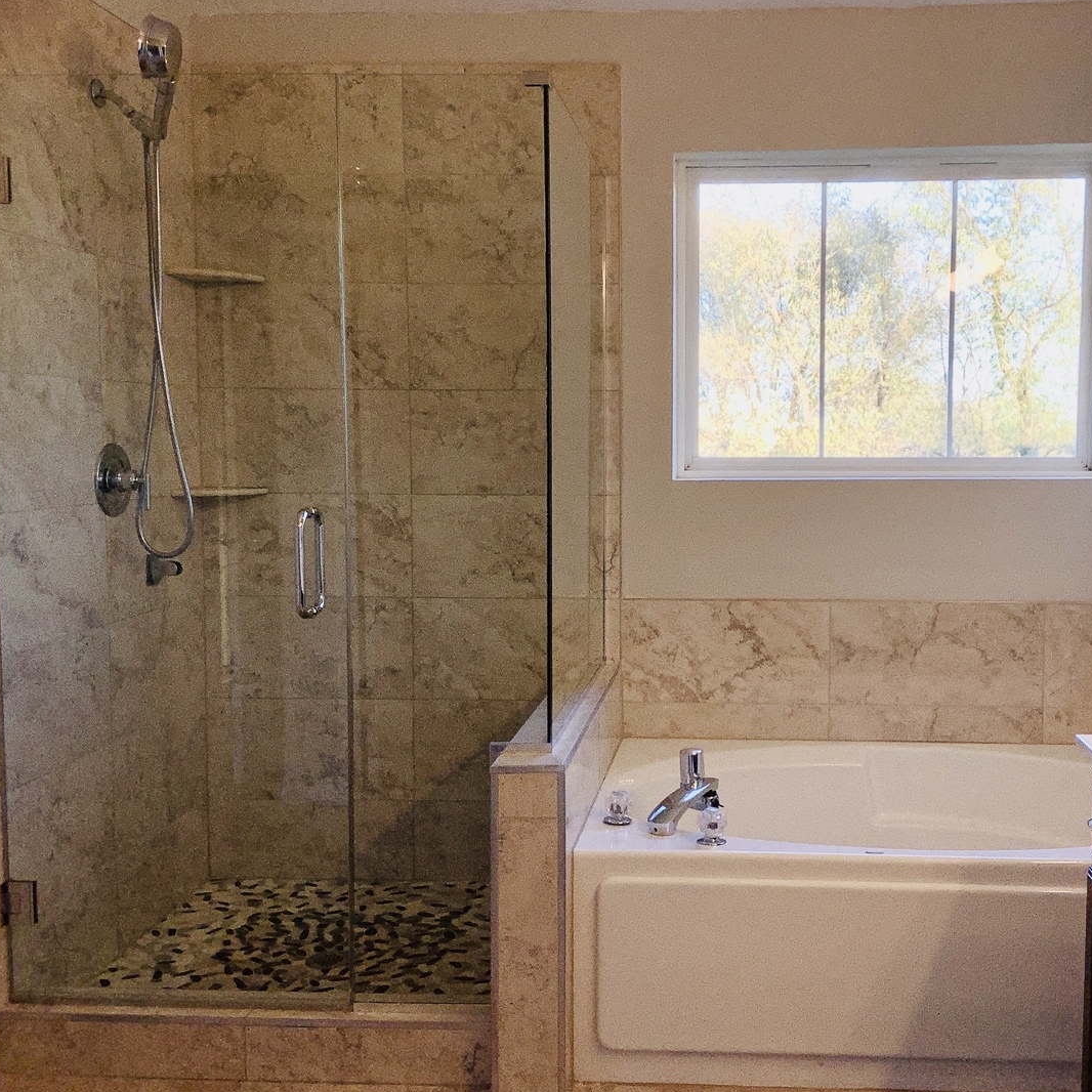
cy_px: 541
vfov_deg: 44.9
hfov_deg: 44.6
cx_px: 679
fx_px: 1321
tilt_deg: -4.5
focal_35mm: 37
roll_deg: -0.6
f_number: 2.4
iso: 25
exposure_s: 1/120
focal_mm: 3.3
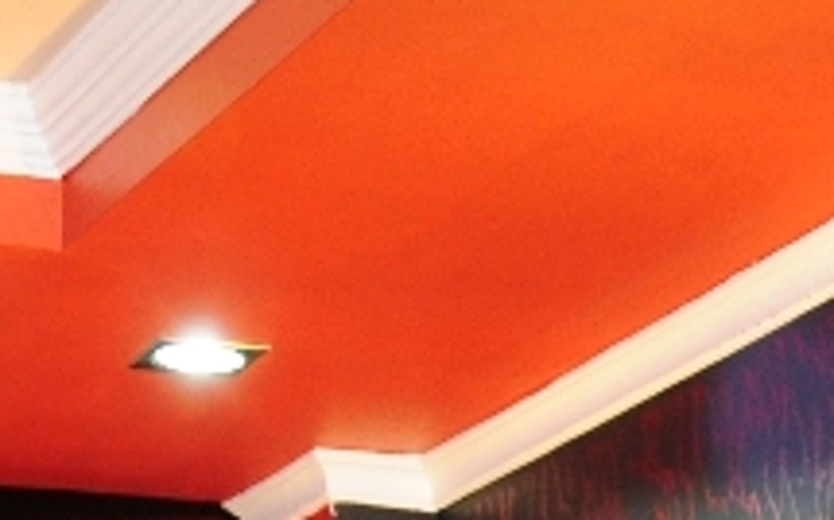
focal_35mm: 192
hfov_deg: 10.9
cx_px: 196
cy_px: 1535
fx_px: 4362
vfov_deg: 6.3
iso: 400
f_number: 5
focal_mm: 21
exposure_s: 1/4
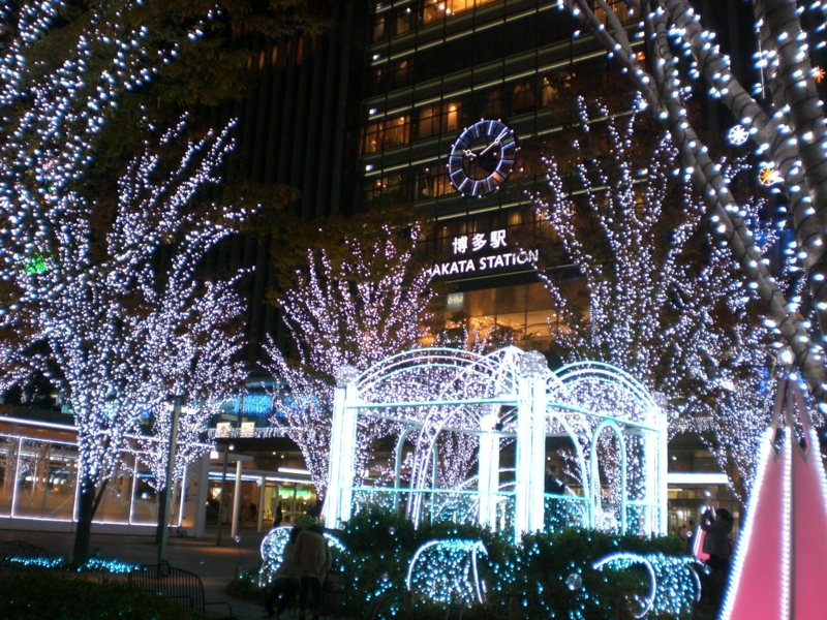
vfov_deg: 37.7
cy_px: 310
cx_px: 414
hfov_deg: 49.0
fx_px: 908
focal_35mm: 38
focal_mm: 6.3
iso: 200
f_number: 3.1
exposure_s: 1/40
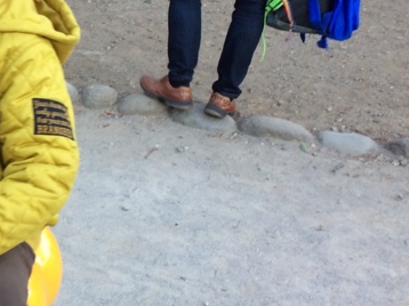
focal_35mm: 83
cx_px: -88
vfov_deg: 17.7
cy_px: 119
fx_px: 980
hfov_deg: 21.8
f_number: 2.2
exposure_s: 1/60
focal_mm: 4.15
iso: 40
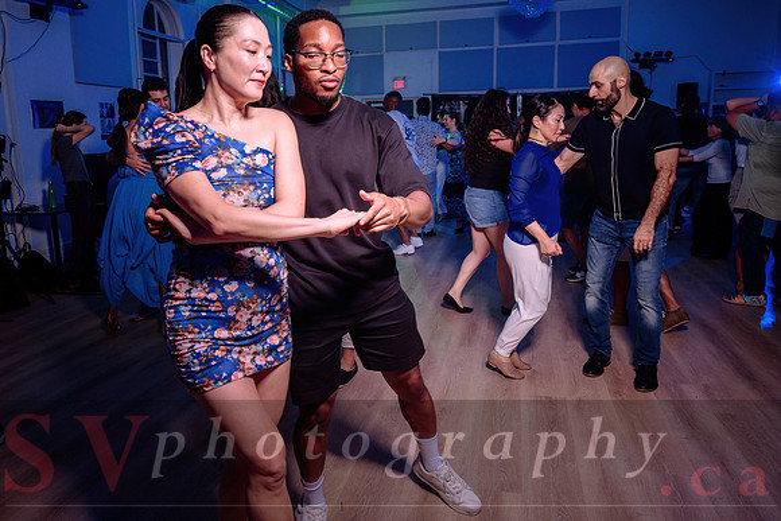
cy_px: 227
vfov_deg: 47.7
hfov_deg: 67.0
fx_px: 588
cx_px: 346
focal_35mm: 27
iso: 800
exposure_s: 1/80
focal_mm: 24
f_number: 4.5
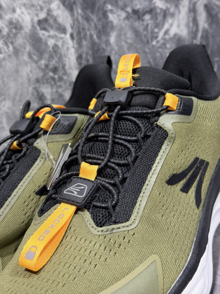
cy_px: 147
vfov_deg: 39.7
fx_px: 407
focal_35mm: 48
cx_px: 110
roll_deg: +14.0
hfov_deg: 30.3
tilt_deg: -20.3
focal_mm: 6.76
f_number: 1.78
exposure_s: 1/30
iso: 500
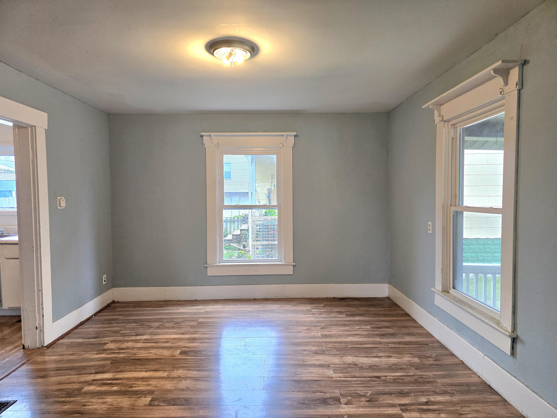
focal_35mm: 23
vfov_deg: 58.9
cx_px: 278
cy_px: 209
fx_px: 370
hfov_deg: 73.9
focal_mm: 6.3
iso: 160
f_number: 1.7
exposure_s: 1/120
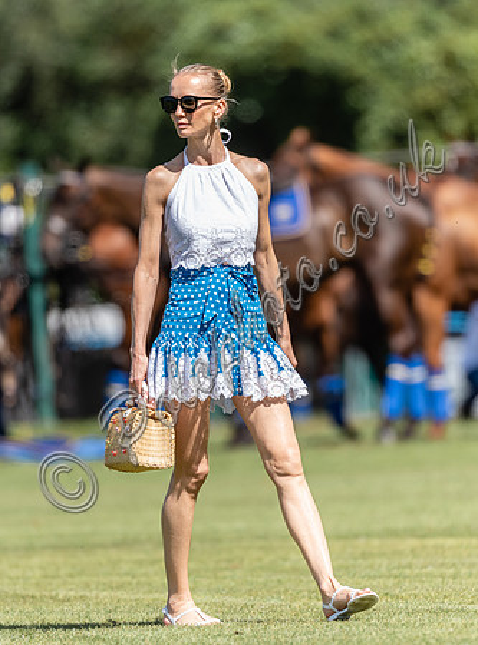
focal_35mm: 761
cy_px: 306
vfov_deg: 2.6
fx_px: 14140
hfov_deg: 1.9
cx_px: 206
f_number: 4
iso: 320
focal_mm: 500
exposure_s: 1/2500
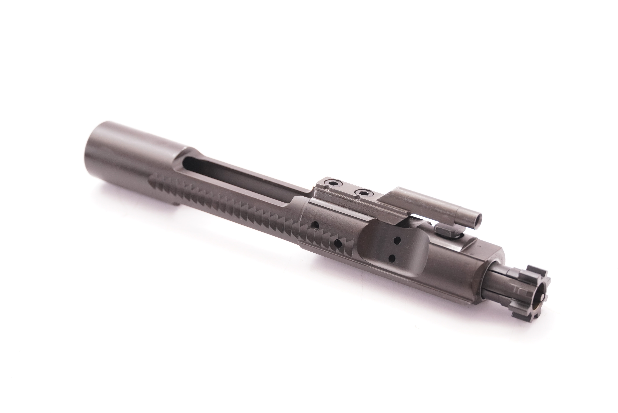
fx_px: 1546
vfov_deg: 15.2
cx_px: 309
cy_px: 206
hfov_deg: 22.6
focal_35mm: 90
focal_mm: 60
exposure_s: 1/125
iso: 1000
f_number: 5.6
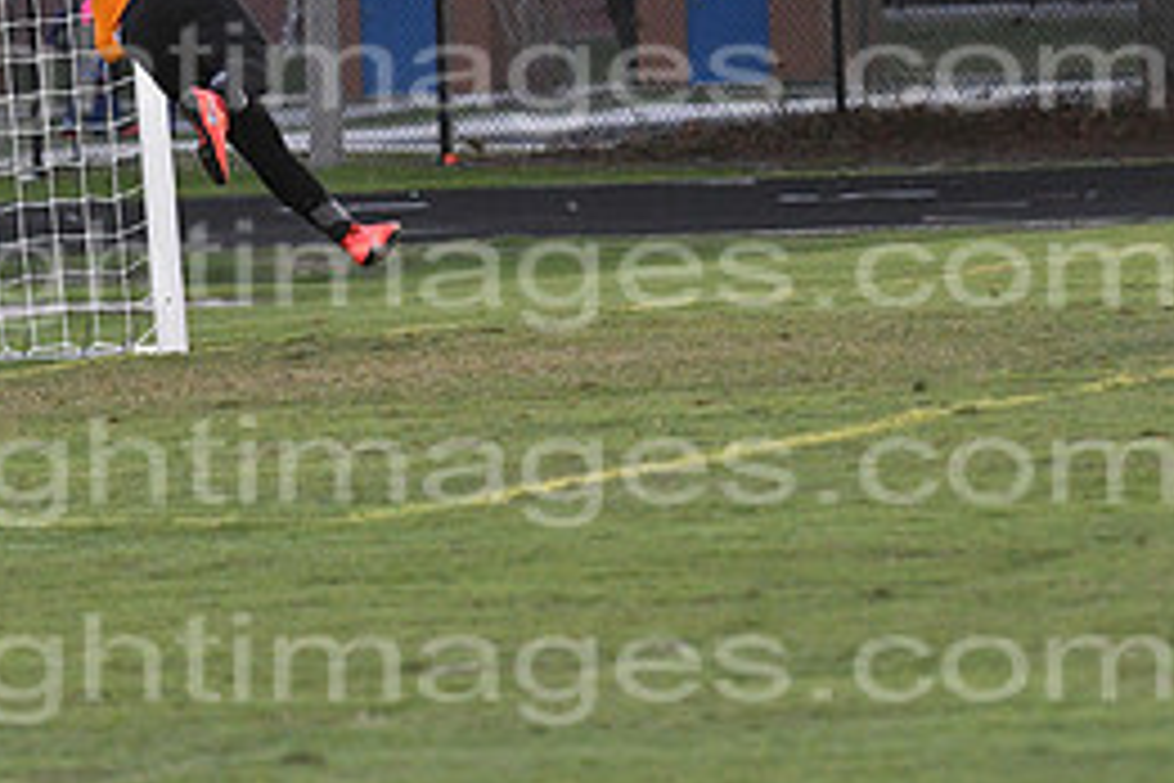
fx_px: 11967
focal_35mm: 367
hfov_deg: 5.6
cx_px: 157
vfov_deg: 3.7
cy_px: -20
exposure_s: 1/800
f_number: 3.2
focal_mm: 110
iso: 3200
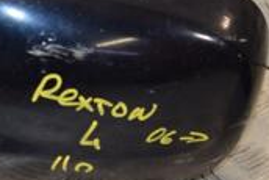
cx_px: -81
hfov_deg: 9.7
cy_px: 28
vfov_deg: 6.6
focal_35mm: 209
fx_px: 1563
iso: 800
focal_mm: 40
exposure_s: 1/200
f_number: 5
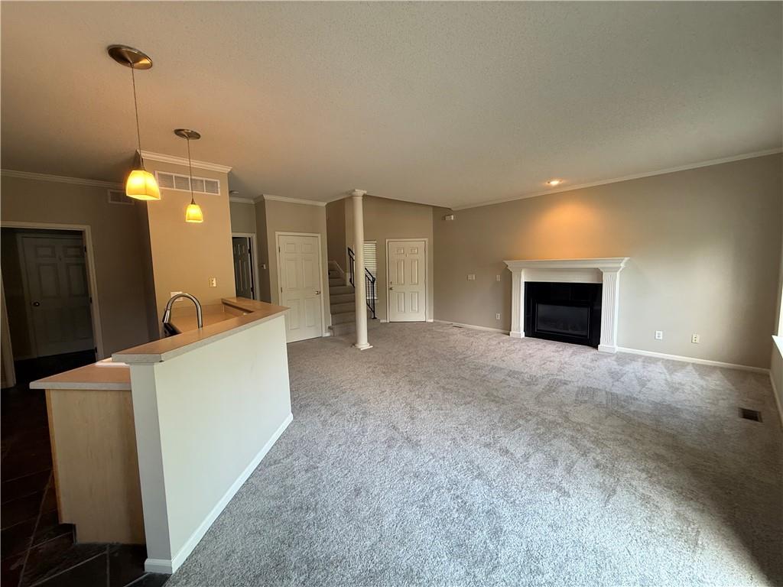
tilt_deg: -5.8
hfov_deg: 102.1
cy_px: 294
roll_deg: +1.3
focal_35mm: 14
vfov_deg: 85.7
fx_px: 317
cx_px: 392
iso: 200
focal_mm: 2.22
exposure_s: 1/60
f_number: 2.2
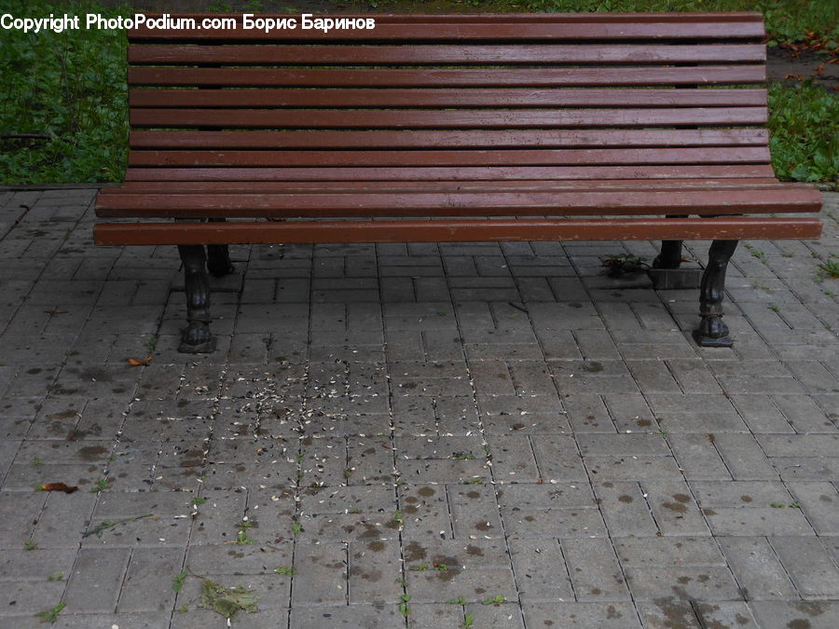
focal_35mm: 50
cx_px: 420
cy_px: 314
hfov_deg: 38.2
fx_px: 1212
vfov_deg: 29.1
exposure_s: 1/60
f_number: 4
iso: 80
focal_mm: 8.9
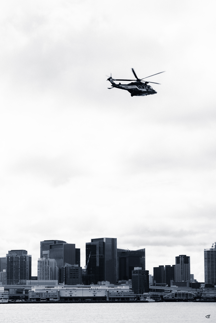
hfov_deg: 15.2
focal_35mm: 90
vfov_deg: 22.6
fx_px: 810
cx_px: 108
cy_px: 162
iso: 100
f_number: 8
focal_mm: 90
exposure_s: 1/400
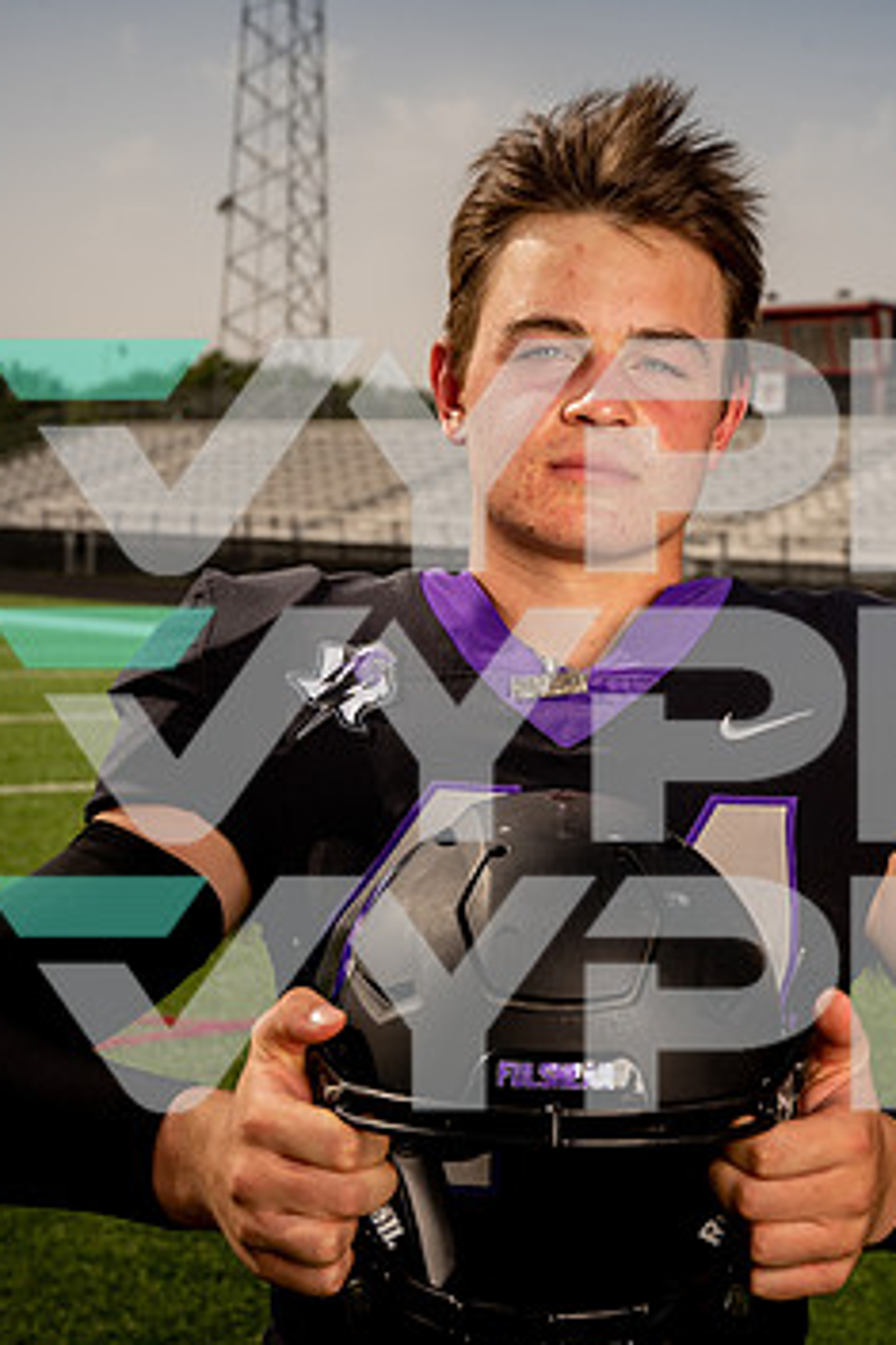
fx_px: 2765
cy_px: 728
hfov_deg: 18.4
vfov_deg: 27.3
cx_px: 549
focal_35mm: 74
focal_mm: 58
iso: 50
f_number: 8
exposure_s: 1/250
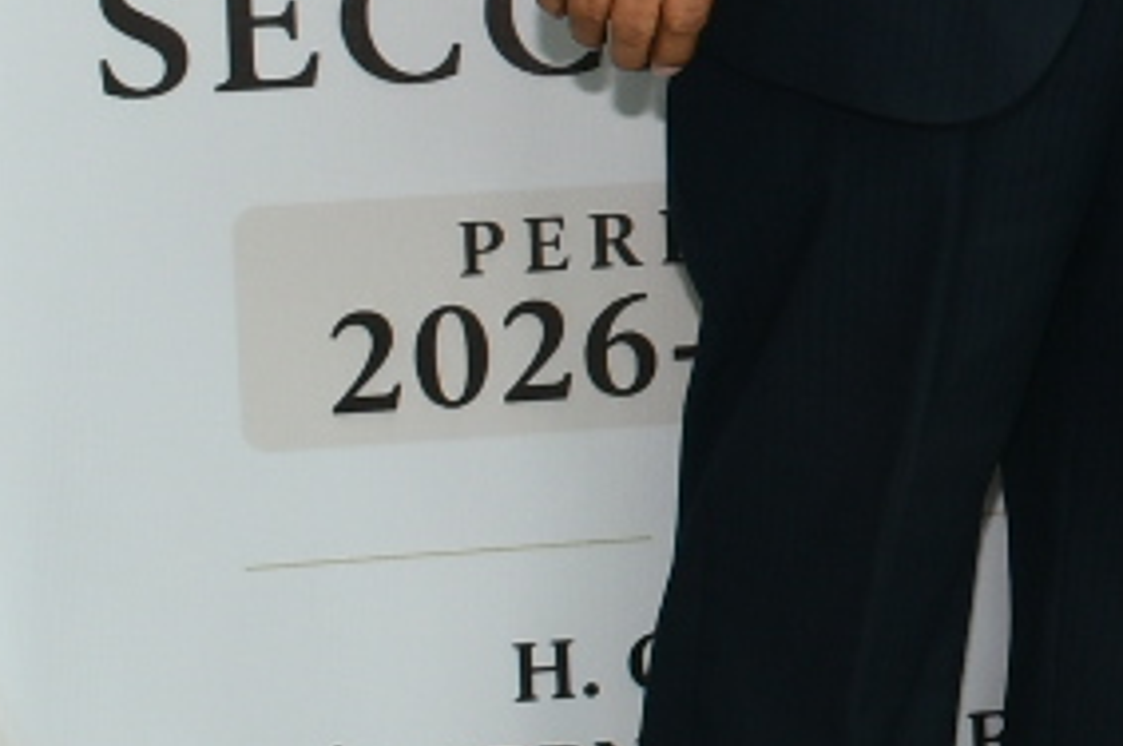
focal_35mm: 172
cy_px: -492
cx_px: 2222
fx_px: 5359
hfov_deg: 10.9
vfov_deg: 7.8
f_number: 10
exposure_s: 1/40
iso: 160
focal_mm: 20
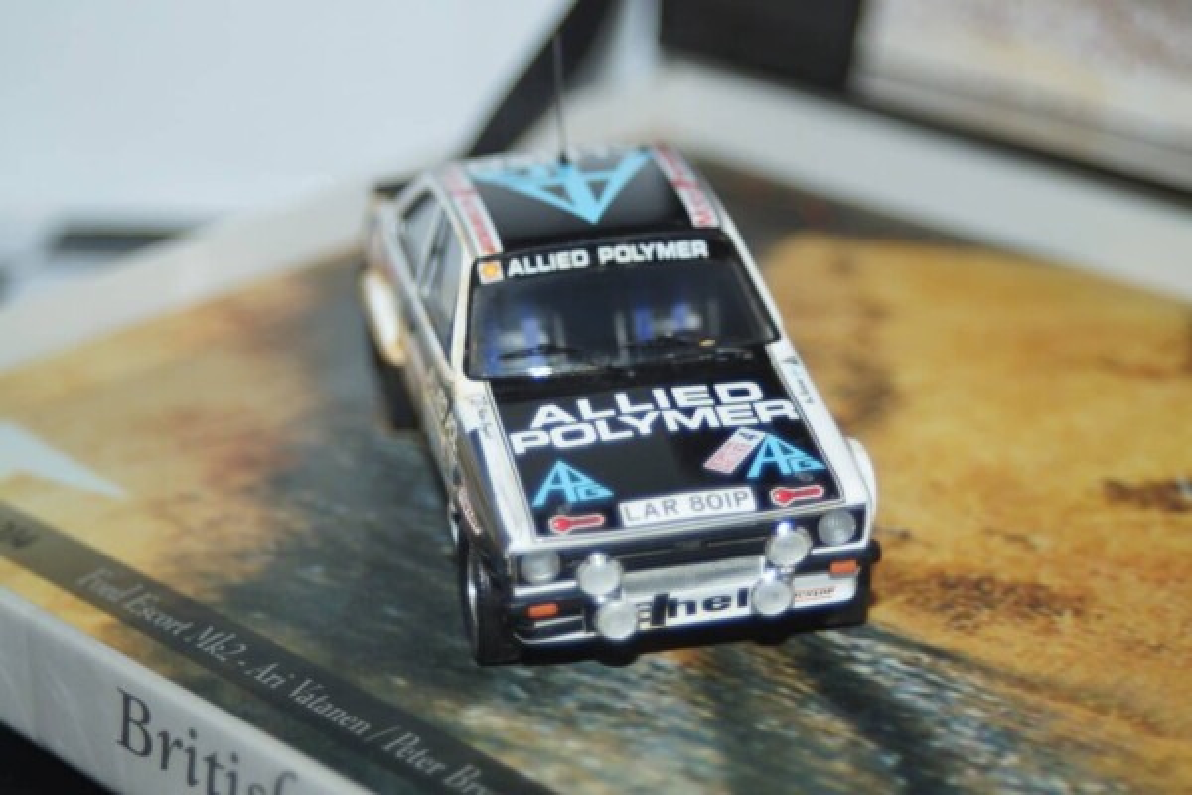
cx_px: 596
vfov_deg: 15.2
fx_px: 2980
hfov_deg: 22.6
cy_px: 398
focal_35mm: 90
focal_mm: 60
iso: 250
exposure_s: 1/80
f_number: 5.6
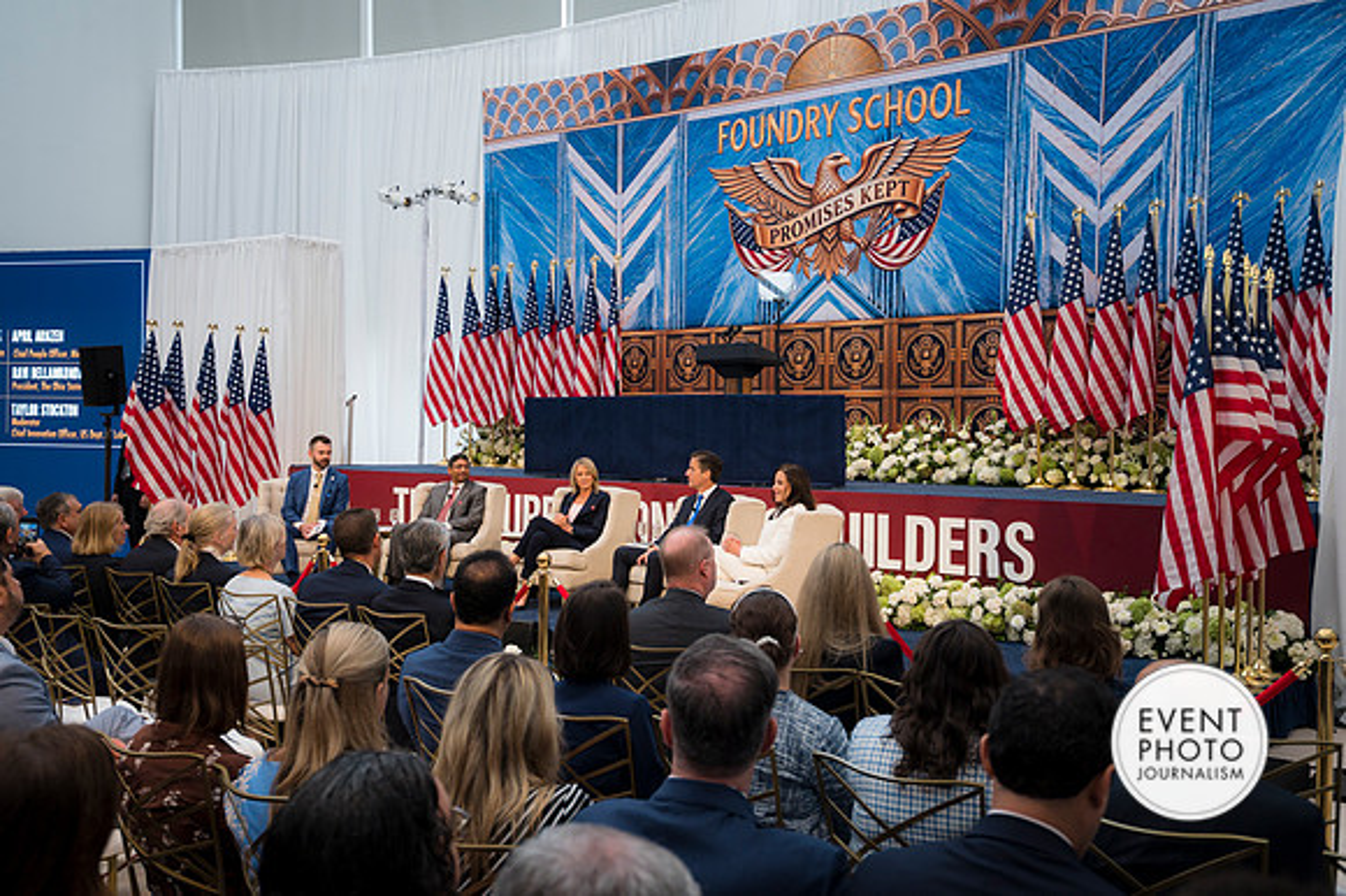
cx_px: 673
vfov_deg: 37.8
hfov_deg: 54.5
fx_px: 1308
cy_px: 448
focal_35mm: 35
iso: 640
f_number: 4
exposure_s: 1/160
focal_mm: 35
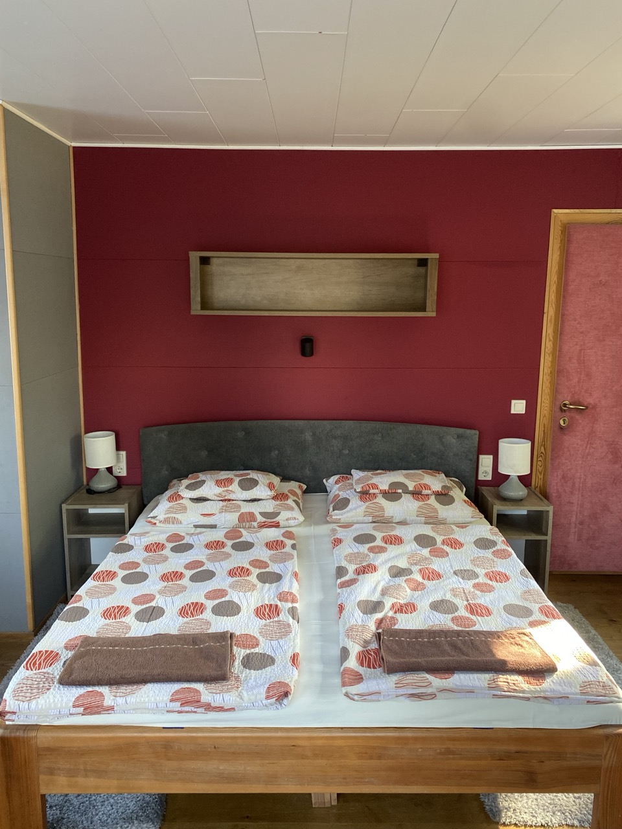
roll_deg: +1.2
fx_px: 623
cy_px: 414
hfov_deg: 53.1
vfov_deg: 67.3
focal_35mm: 26
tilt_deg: -8.7
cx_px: 311
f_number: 1.8
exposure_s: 1/60
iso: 320
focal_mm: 4.25
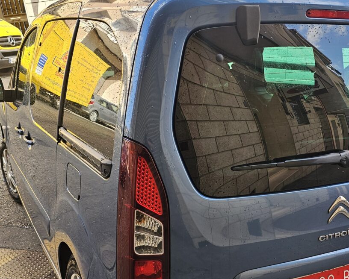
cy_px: 187
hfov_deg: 41.8
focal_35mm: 44
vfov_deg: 33.8
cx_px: 212
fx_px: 455
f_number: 1.7
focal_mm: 6.3
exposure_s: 1/190
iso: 25
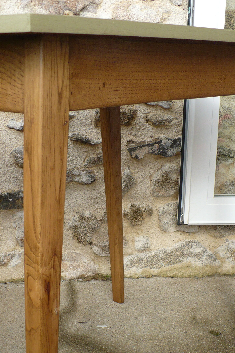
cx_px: 119
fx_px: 538
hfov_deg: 24.6
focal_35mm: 55
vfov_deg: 35.7
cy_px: 249
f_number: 2.8
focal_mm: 6.1
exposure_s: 1/400
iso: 100
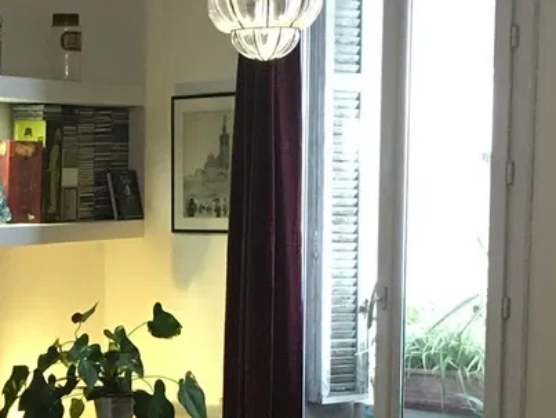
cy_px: 436
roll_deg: +0.8
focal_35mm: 115
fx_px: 1849
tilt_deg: -5.7
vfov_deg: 12.7
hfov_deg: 16.8
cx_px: 10
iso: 200
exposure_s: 1/17
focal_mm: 4.15
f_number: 2.2
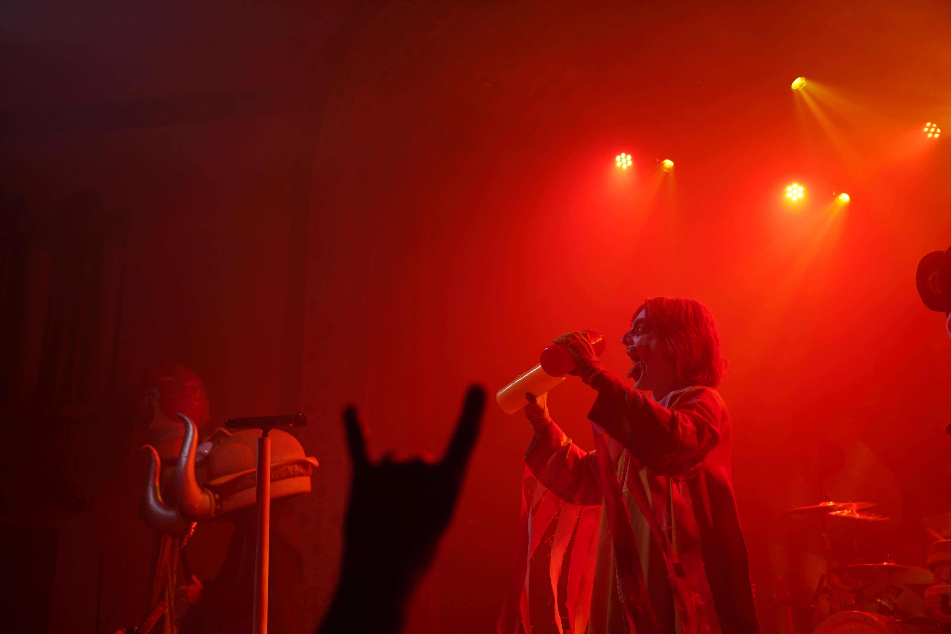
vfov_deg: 31.2
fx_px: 1136
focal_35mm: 43
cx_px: 476
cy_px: 317
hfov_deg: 45.4
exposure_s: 1/160
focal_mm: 43
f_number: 4
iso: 2000
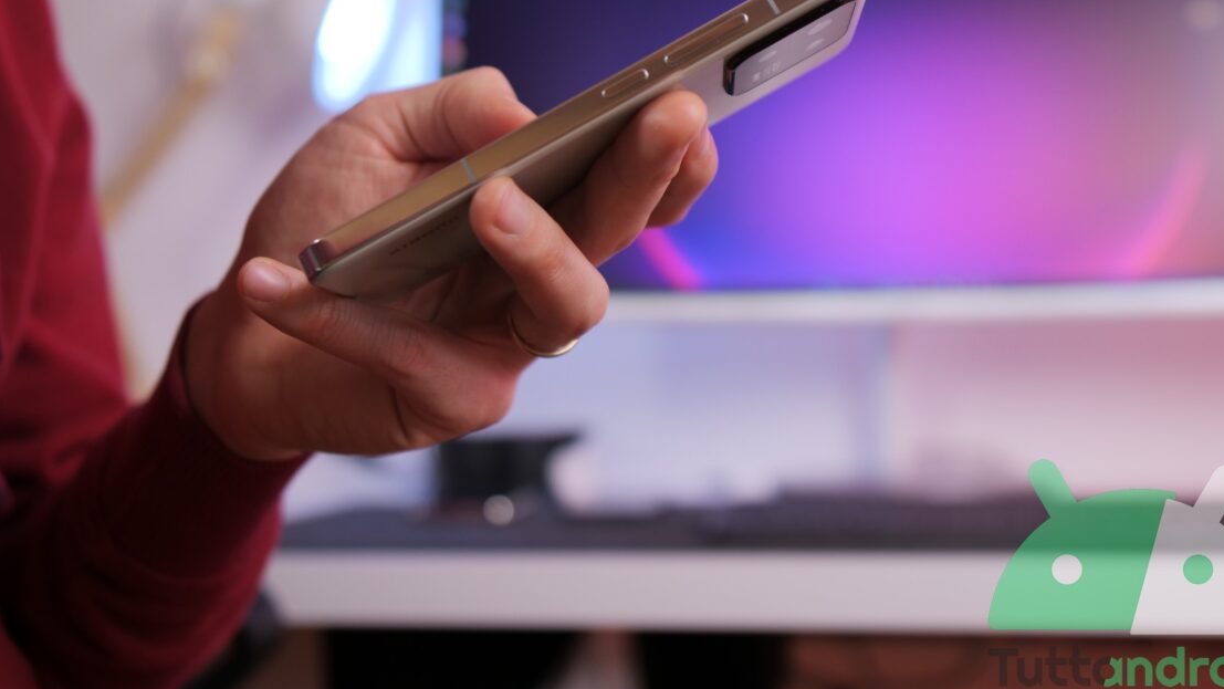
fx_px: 1298
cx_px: 648
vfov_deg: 29.4
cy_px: 200
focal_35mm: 40
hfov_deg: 50.4
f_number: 1.6
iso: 200
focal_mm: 16
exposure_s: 1/100
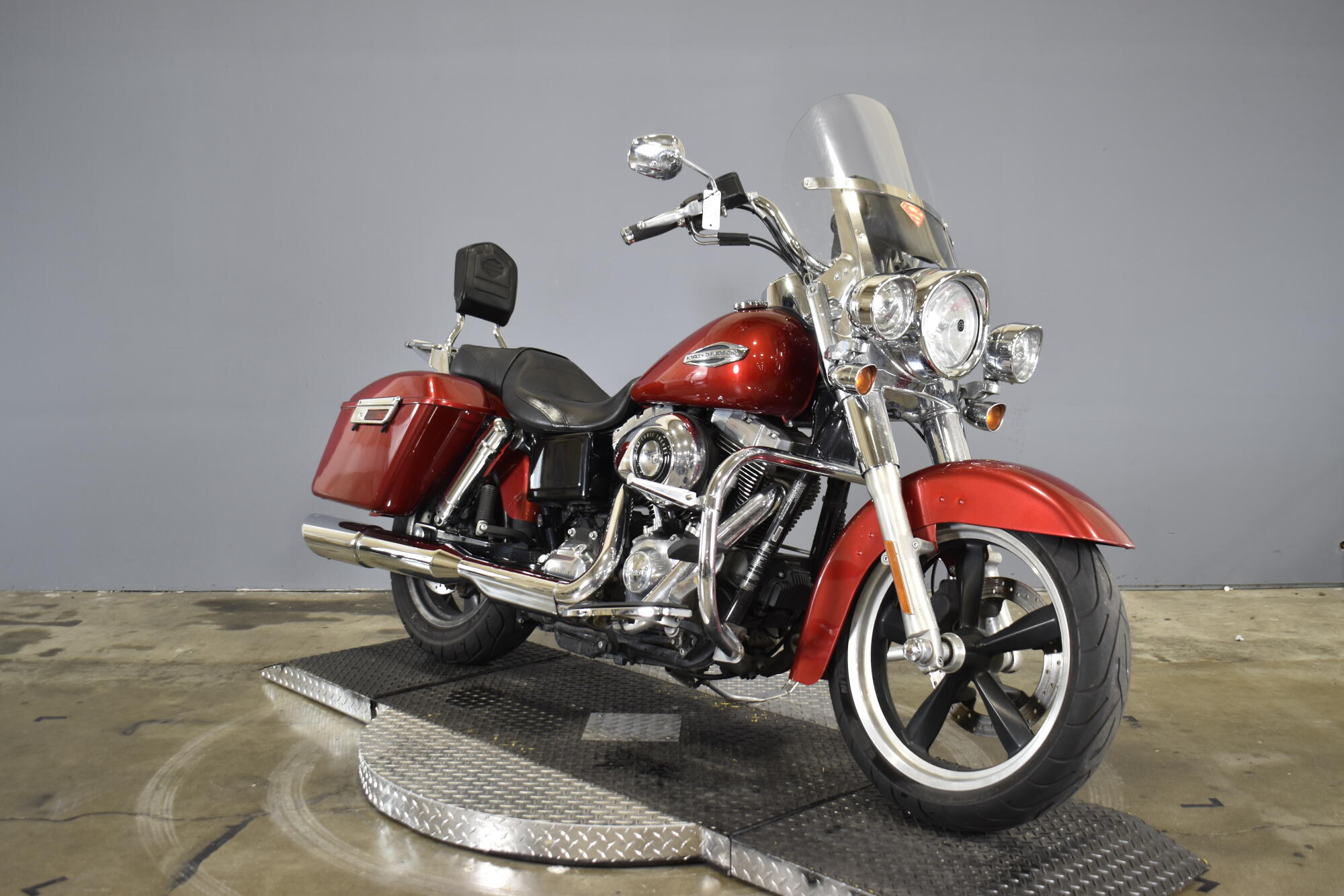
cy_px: 448
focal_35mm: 38
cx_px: 672
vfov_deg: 35.5
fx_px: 1400
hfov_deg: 51.3
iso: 400
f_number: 4
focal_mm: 25
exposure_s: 1/25
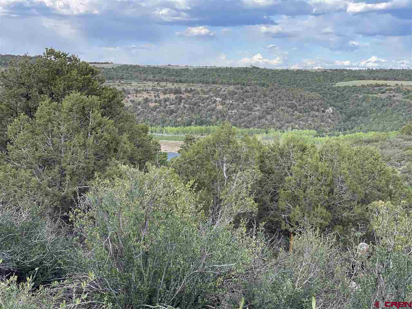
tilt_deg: -4.2
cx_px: 206
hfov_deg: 30.3
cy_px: 154
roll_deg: -1.0
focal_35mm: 64
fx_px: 762
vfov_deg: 22.9
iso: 20
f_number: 2.2
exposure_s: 1/348
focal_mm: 7.5
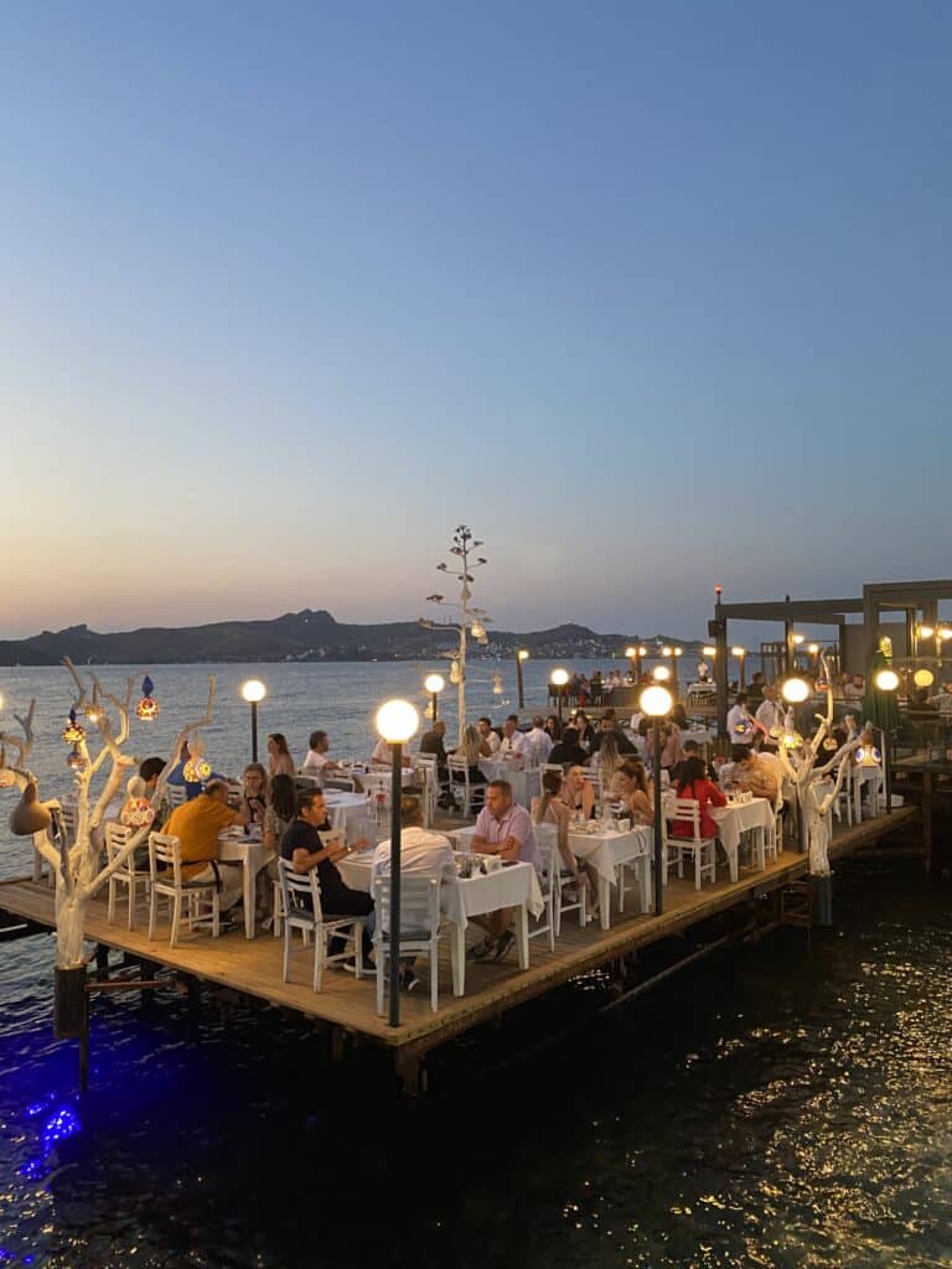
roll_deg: +0.4
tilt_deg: +2.6
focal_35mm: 26
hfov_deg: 53.1
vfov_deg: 67.3
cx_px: 476
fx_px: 953
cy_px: 634
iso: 320
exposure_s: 1/50
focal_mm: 4.25
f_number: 1.8
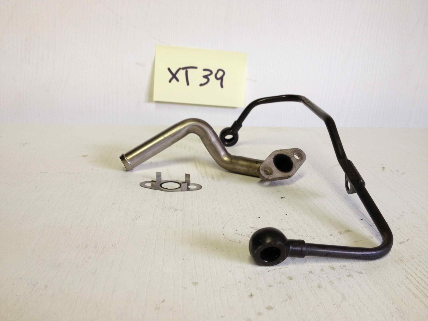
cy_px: 160
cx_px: 214
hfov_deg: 52.6
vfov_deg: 40.7
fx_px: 433
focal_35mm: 35
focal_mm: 4.28
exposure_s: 1/30
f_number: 2.4
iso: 50
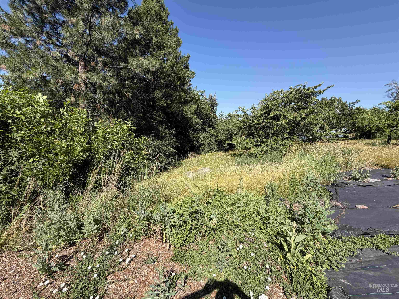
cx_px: 200
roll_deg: -2.2
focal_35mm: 14
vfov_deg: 85.7
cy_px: 150
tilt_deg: -5.9
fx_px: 161
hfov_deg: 102.1
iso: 32
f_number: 2.2
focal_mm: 2.22
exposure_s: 1/770
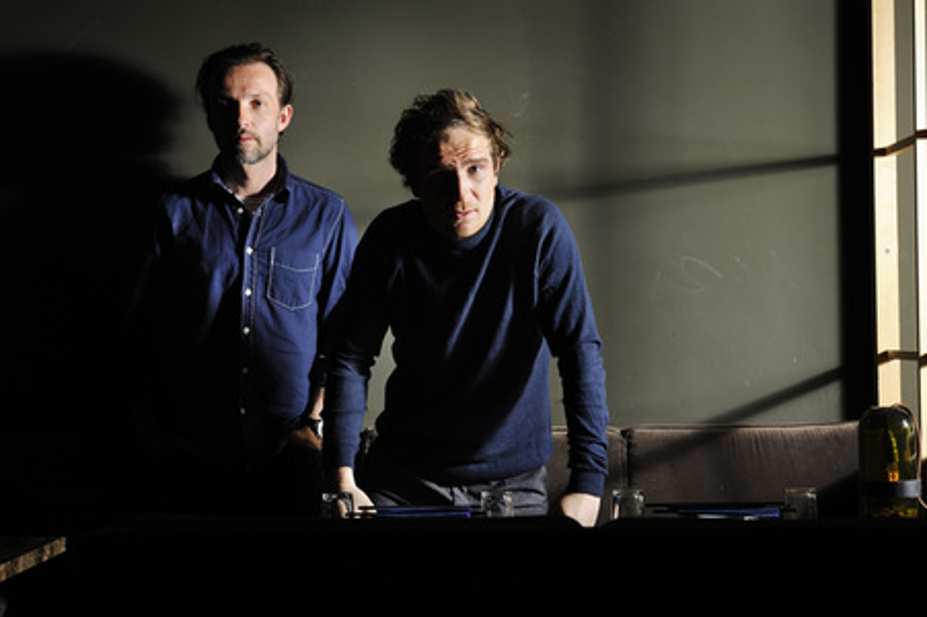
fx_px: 1801
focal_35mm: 70
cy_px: 308
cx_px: 464
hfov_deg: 28.9
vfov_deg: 19.4
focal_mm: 70
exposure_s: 1/60
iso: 400
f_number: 6.3
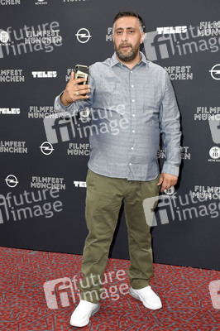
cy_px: 166
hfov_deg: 26.4
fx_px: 468
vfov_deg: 38.9
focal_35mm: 51
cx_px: 110
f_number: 6.3
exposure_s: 1/160
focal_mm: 34
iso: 800
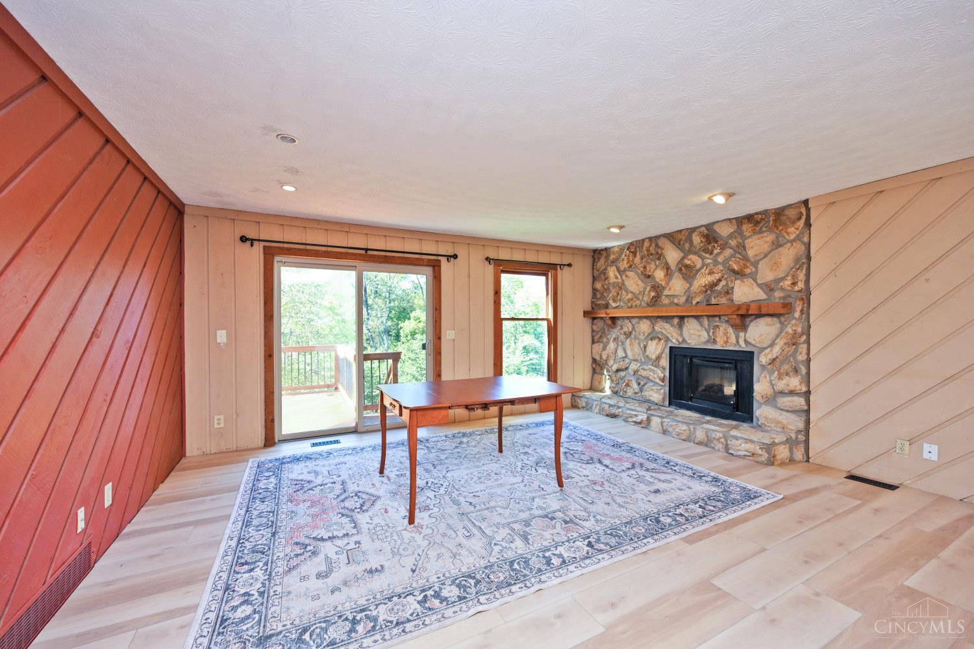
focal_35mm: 14
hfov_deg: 104.3
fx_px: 379
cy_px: 324
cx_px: 487
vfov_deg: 81.2
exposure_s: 1/80
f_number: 4.5
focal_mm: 14
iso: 200
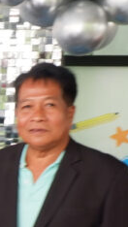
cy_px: 227
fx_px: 909
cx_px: -226
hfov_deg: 7.3
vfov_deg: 14.0
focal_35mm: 151
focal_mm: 22.2
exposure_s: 1/75
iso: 400
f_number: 4
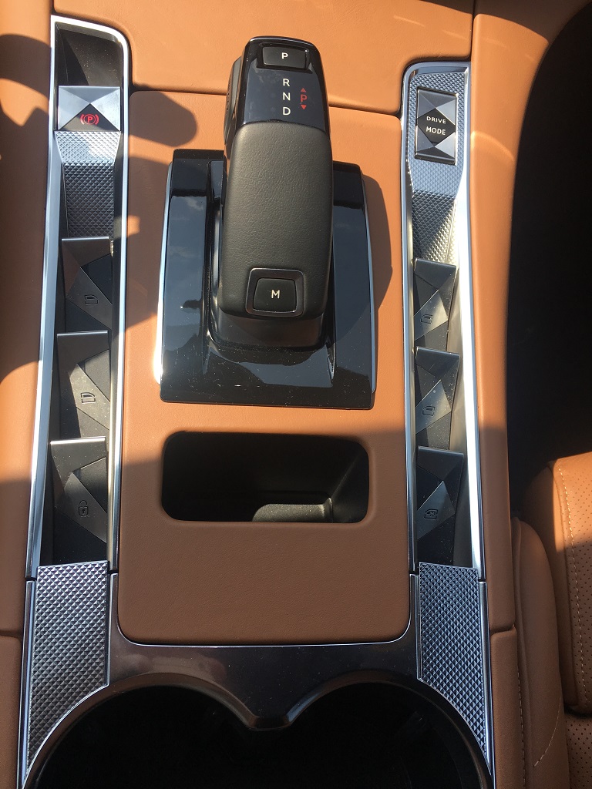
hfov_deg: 48.2
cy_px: 394
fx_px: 661
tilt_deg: -59.2
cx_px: 296
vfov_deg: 61.7
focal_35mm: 29
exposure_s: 1/487
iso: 25
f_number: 2.2
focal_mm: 4.15
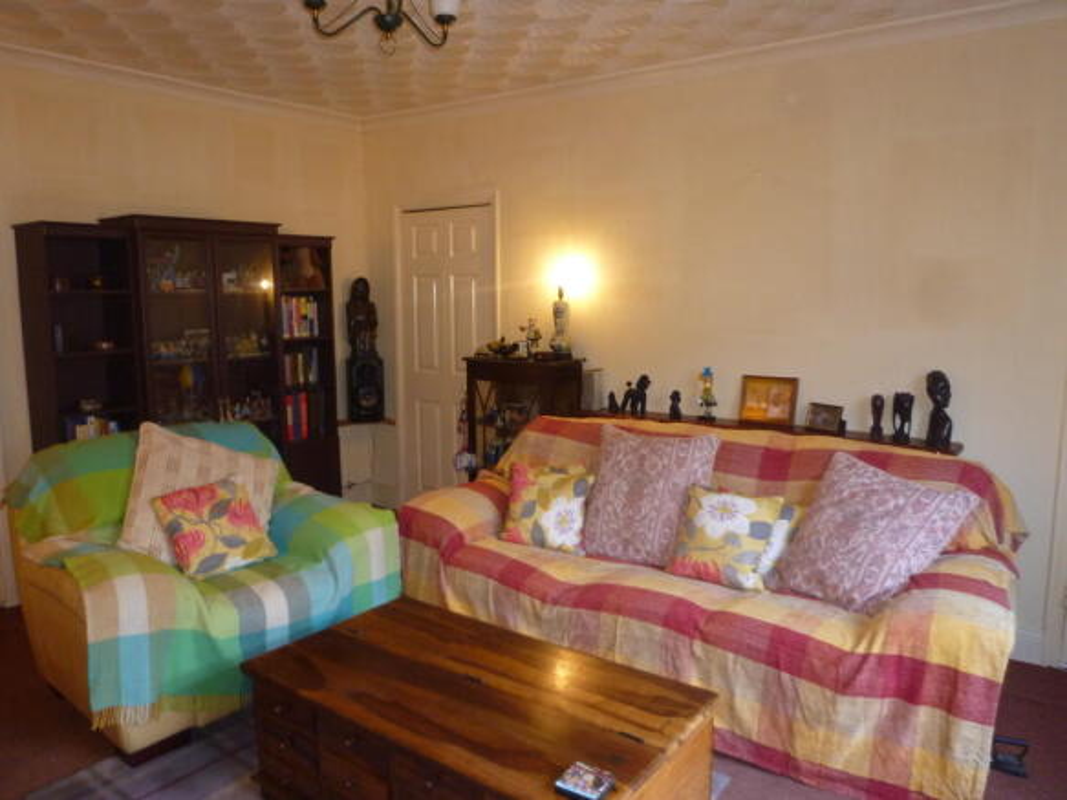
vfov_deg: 54.9
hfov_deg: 69.4
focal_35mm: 25
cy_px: 400
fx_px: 770
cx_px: 534
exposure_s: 1/30
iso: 250
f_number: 2.8
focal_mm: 4.5
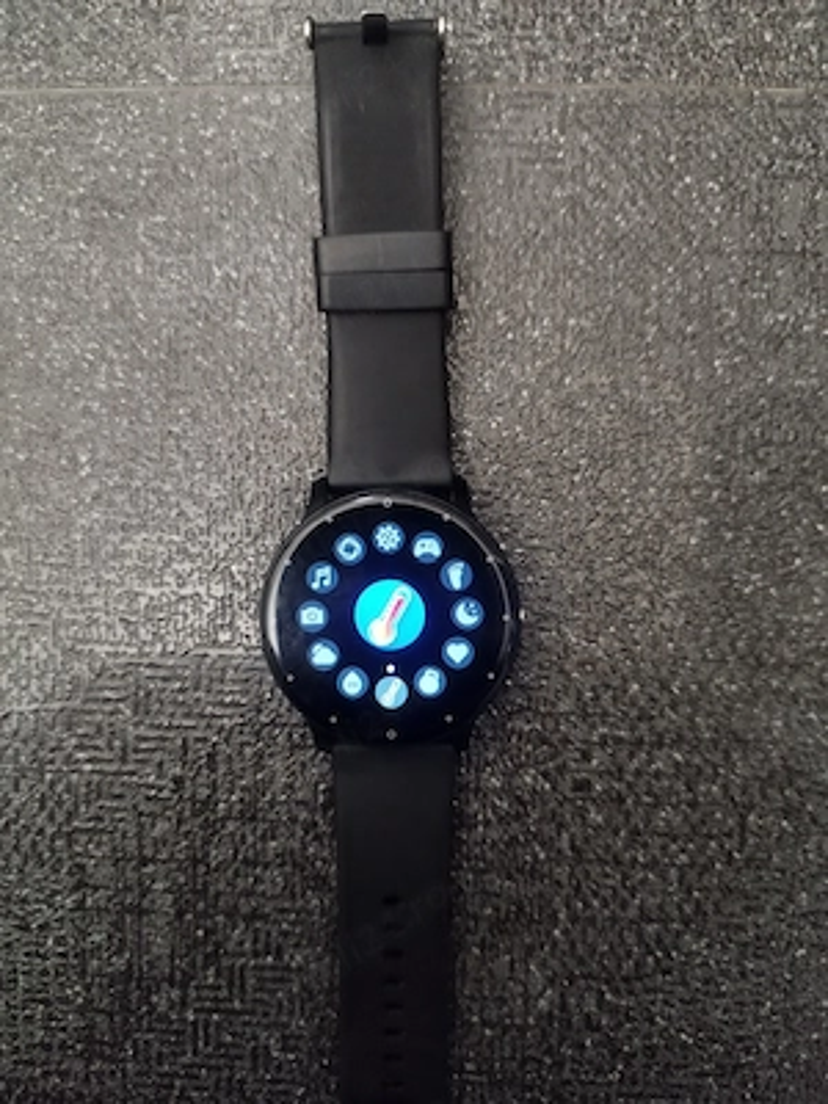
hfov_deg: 56.8
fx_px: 765
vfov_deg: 71.6
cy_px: 552
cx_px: 414
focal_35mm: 24
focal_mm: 5.89
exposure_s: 1/20
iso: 1500
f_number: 1.89
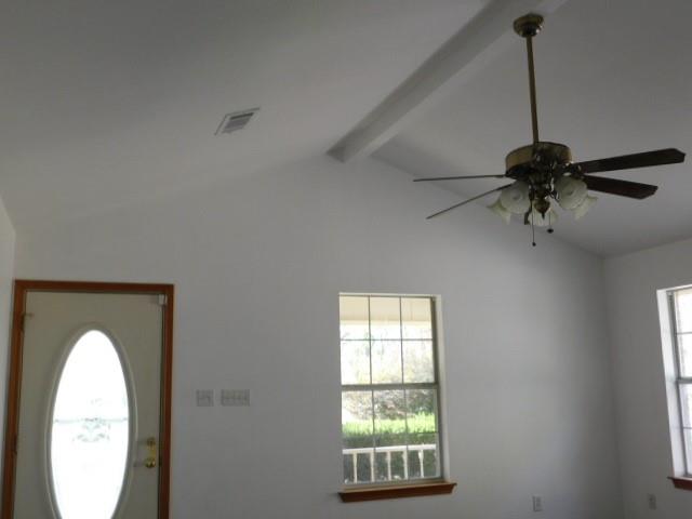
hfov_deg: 51.4
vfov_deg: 39.7
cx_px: 346
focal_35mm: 36
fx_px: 720
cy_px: 260
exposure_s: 1/30
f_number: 3.5
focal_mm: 6.3
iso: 125
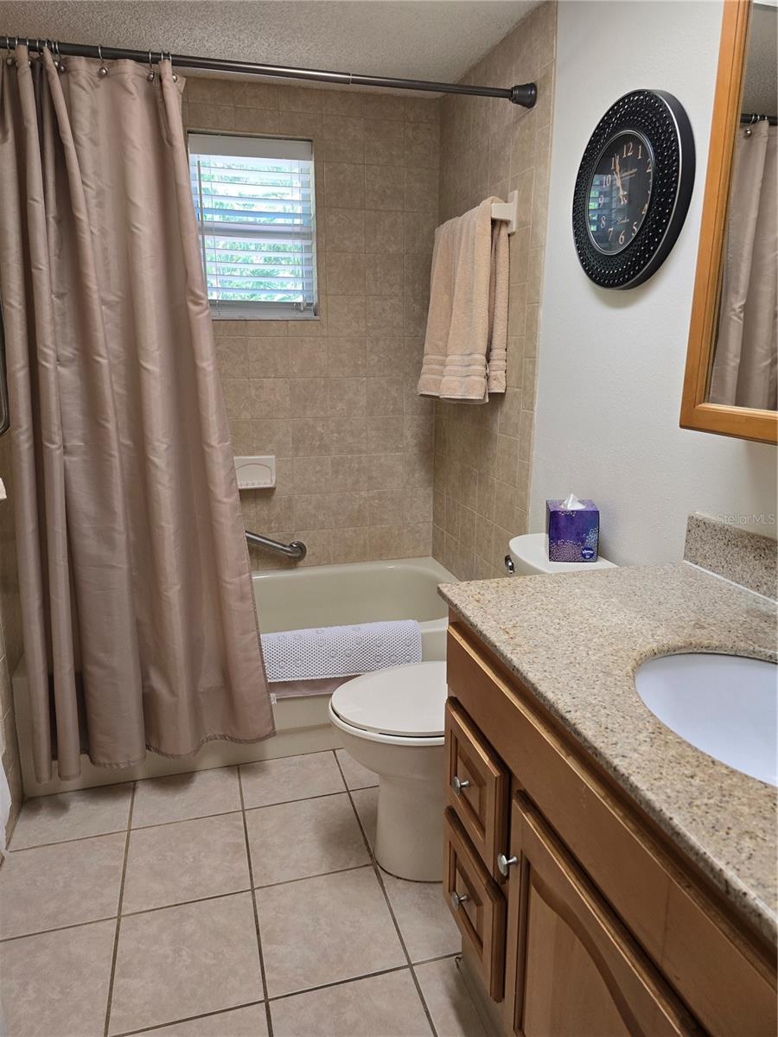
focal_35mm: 23
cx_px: 389
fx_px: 689
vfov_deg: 73.9
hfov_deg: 58.9
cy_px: 518
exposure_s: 1/120
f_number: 1.7
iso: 200
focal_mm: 6.3
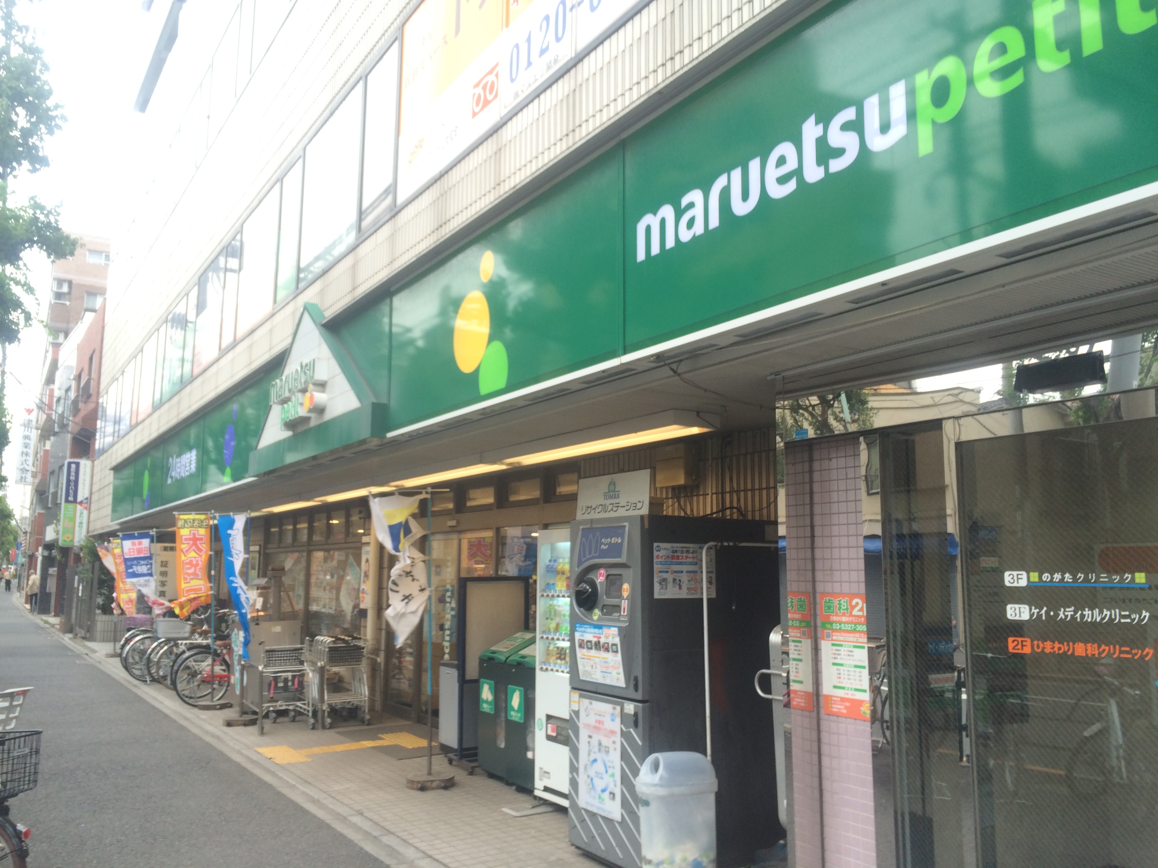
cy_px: 434
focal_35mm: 29
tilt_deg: +10.9
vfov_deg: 48.2
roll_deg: +0.7
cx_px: 579
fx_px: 970
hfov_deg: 61.7
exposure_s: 1/120
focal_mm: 4.15
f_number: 2.2
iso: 32
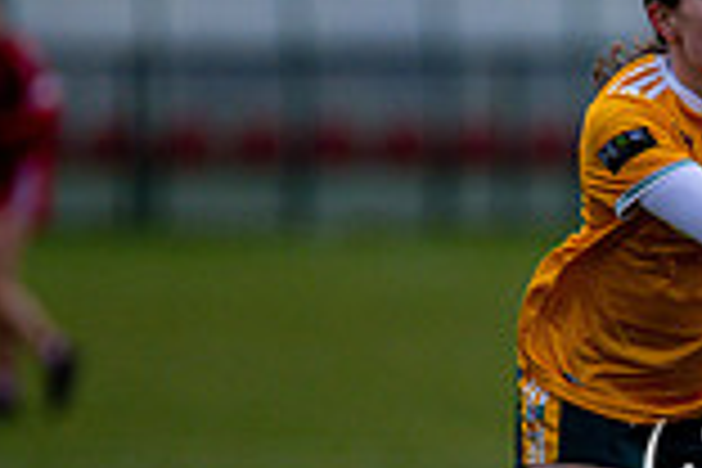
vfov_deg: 1.2
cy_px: 398
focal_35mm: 1112
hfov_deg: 1.9
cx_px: 936
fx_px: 21682
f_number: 2.8
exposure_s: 1/640
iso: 1800
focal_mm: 300
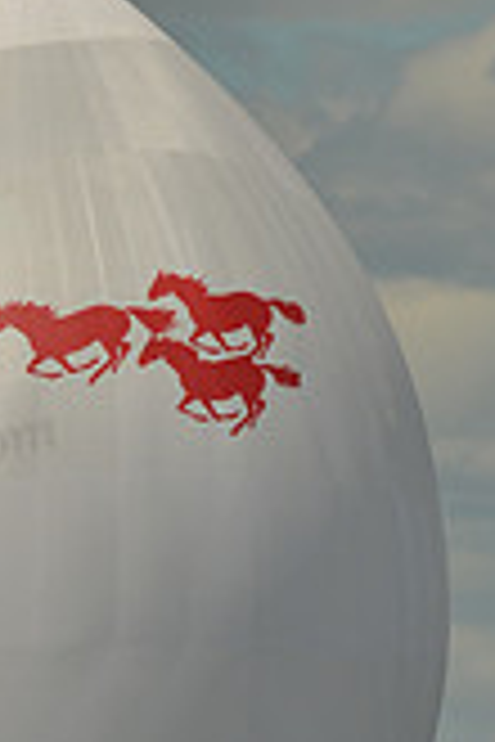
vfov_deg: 1.9
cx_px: 290
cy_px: 202
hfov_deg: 1.3
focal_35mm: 1090
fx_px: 22479
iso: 200
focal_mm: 310
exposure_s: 1/800
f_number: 10
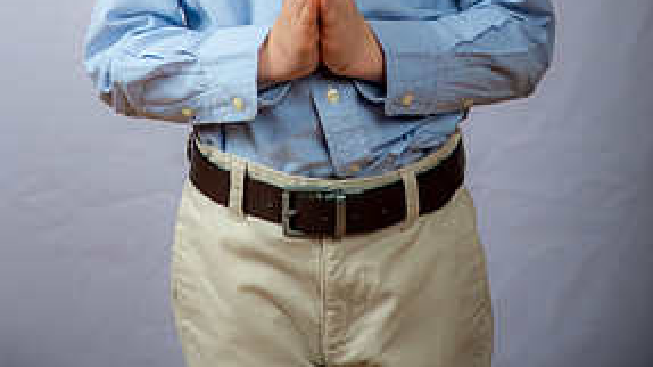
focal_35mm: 128
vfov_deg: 9.3
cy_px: -119
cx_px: 322
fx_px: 2215
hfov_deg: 16.8
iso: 250
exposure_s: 1/200
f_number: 6.3
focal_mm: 78
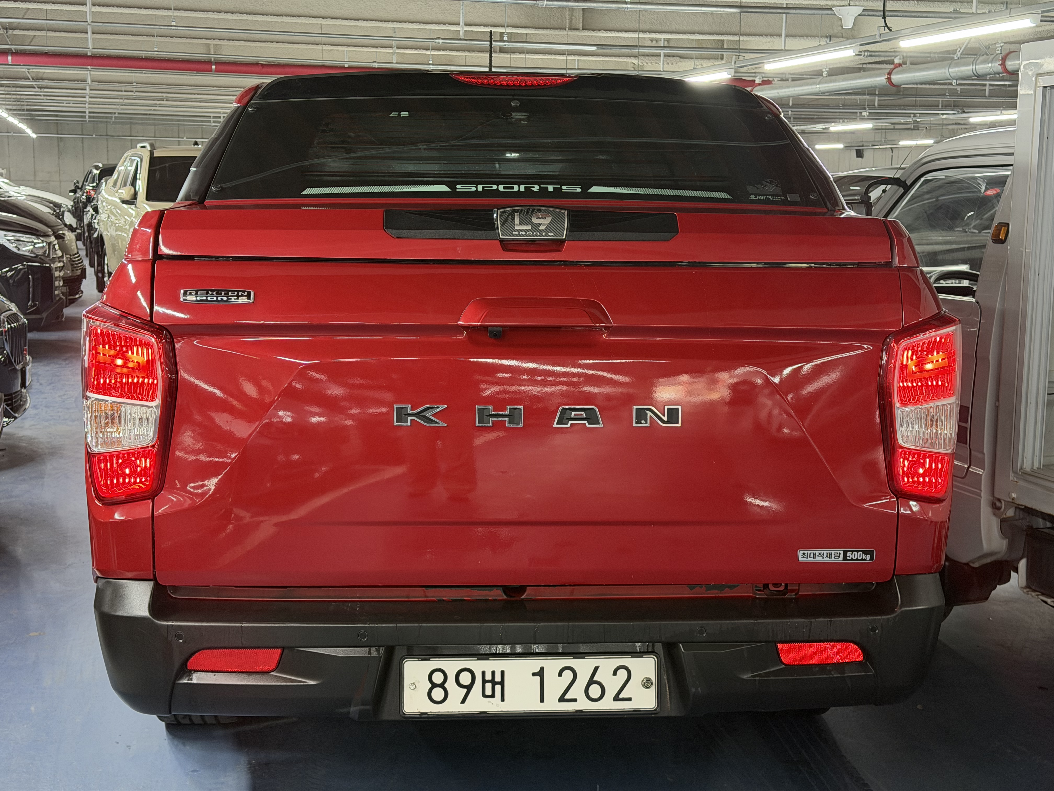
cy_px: 396
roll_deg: -0.5
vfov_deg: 30.3
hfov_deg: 39.7
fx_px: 1462
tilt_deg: -8.6
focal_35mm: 48
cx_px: 527
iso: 320
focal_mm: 6.76
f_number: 1.78
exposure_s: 1/40
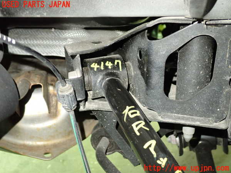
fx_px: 240
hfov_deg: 51.4
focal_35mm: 36
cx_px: 116
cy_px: 86
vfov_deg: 39.7
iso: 800
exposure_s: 1/10
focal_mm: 6.37
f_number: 2.5
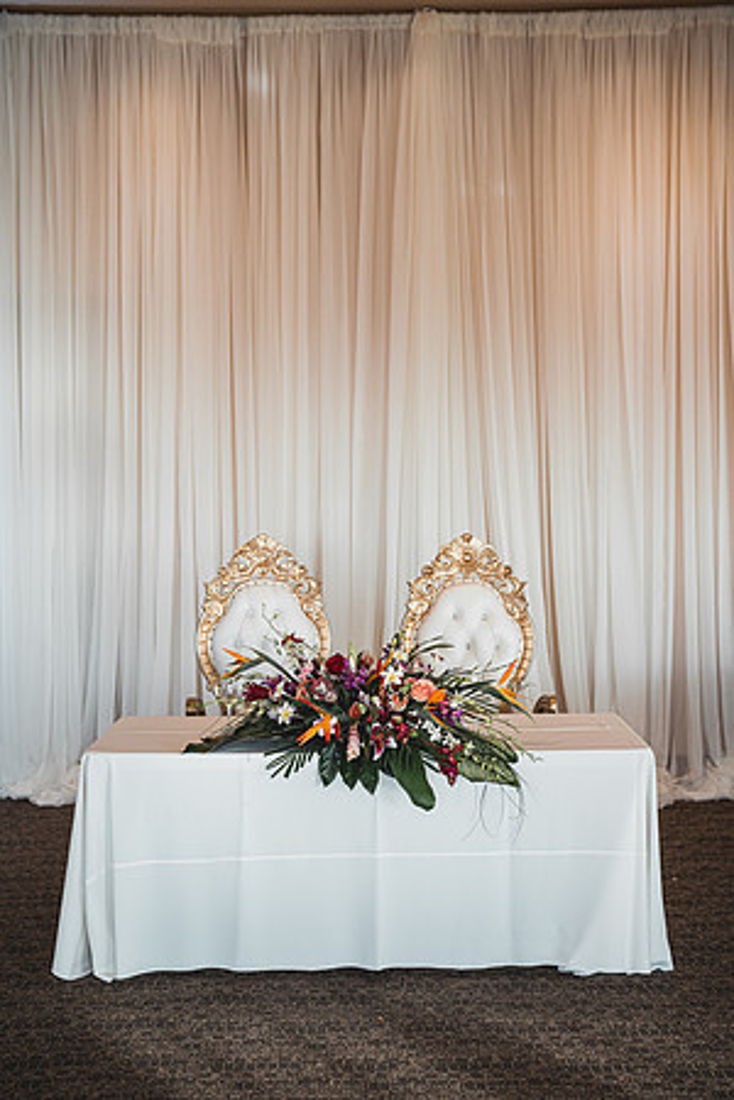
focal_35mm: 50
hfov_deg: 27.0
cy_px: 550
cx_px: 367
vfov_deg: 39.6
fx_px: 1529
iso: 320
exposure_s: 1/400
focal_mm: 50
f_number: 2.2
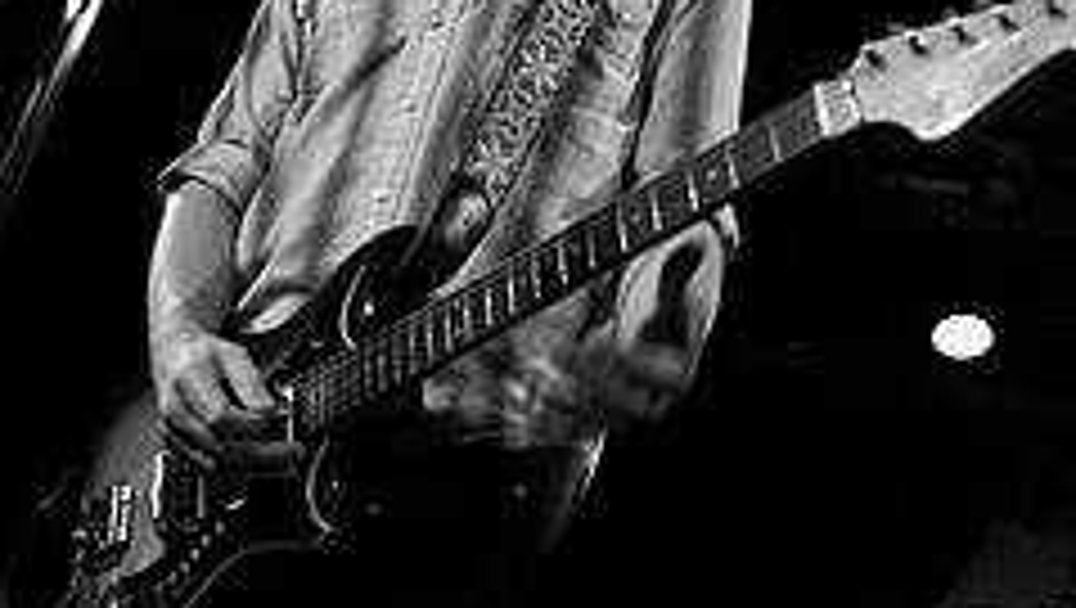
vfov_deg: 20.4
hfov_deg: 35.4
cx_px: 561
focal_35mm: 59
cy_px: 342
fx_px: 1685
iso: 800
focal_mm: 20
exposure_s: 1/125
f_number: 3.2
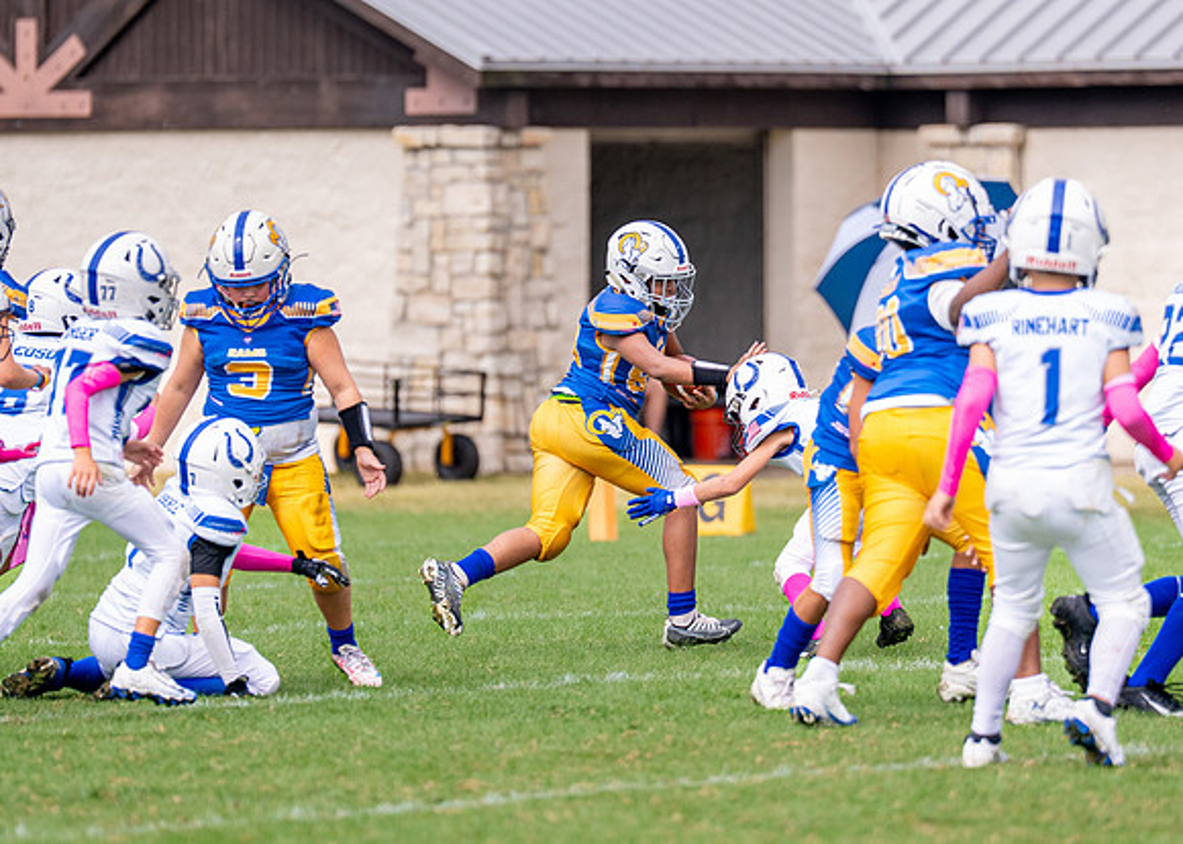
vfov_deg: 3.9
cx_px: 616
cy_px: 389
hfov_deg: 5.4
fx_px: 12524
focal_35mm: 373
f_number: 2.8
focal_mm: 200
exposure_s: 1/2500
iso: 250
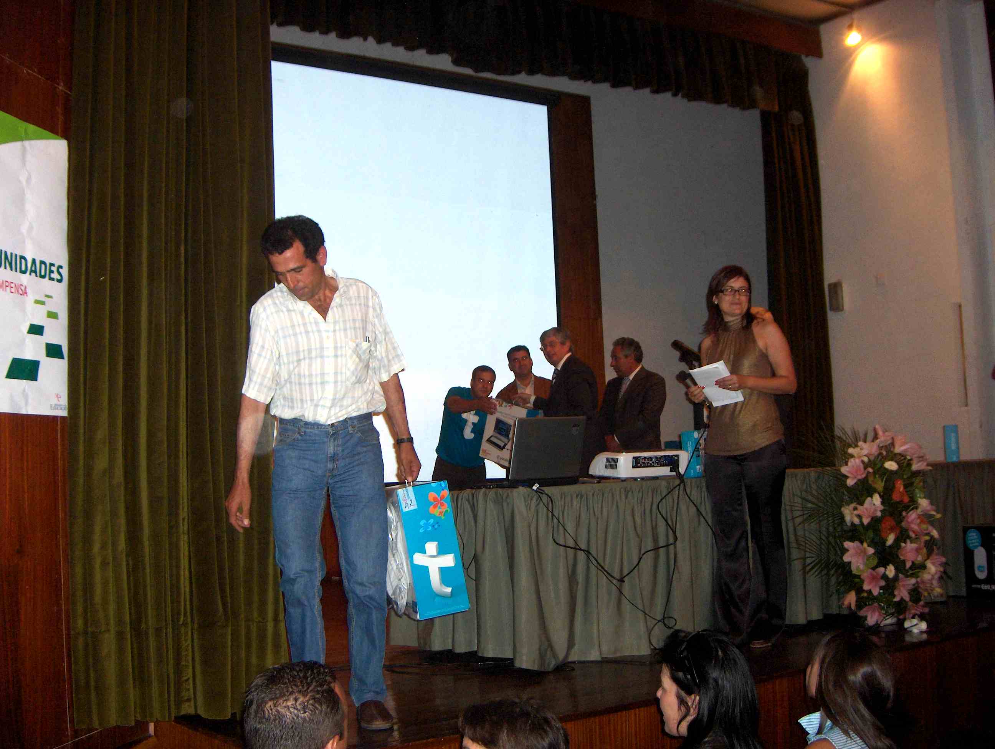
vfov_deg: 36.9
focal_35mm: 39
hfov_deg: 47.8
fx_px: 1123
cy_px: 374
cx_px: 498
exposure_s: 1/60
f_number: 2.8
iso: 100
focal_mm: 8
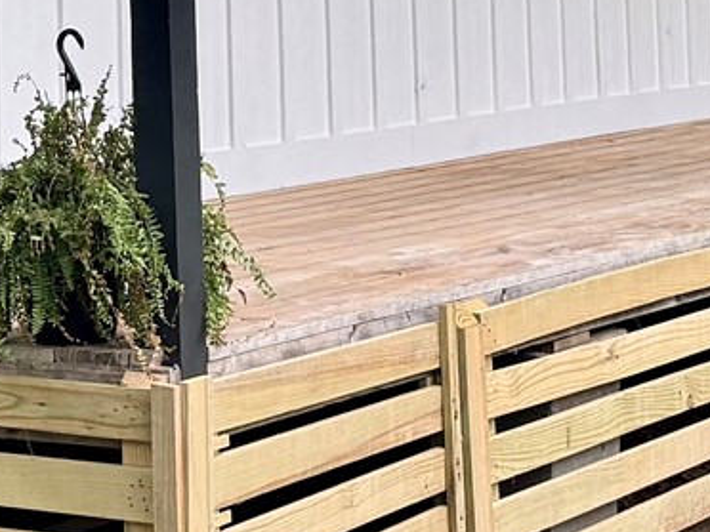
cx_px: 124
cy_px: -271
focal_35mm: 132
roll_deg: +2.6
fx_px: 2707
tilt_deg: +2.4
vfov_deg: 10.8
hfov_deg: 14.8
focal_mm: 6.76
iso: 100
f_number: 1.78
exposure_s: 1/377
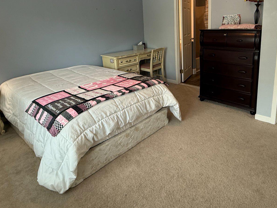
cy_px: 65
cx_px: 168
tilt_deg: -11.8
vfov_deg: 55.3
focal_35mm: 24
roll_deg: +1.3
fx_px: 192
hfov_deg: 70.8
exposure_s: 1/60
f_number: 2.2
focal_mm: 2.22
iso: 160
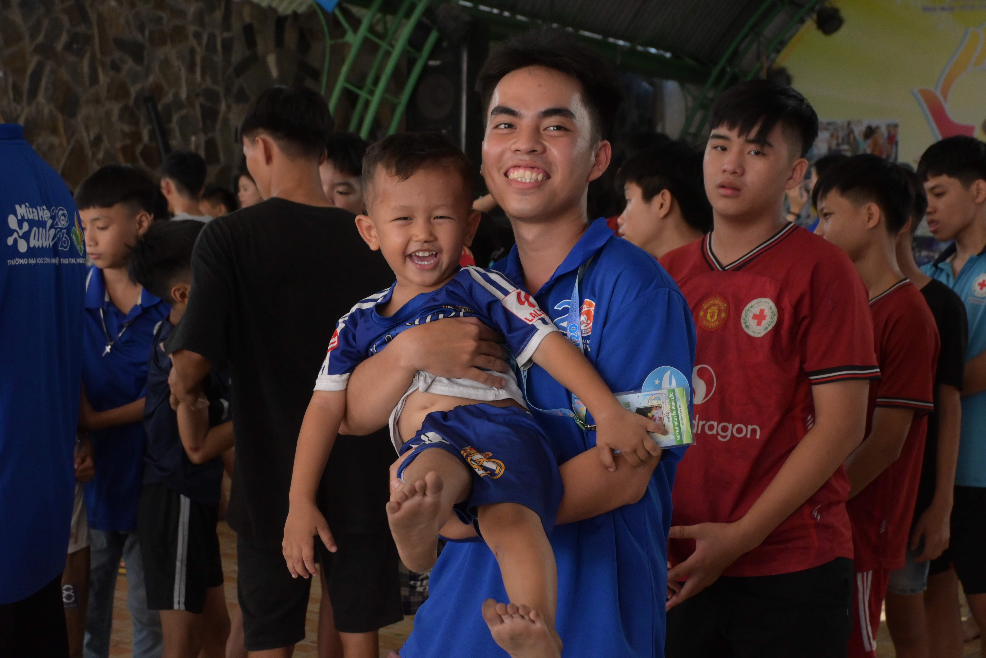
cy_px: 329
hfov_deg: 35.1
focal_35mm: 57
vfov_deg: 23.8
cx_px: 493
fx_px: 1561
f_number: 6.3
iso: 2500
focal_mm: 38
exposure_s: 1/500
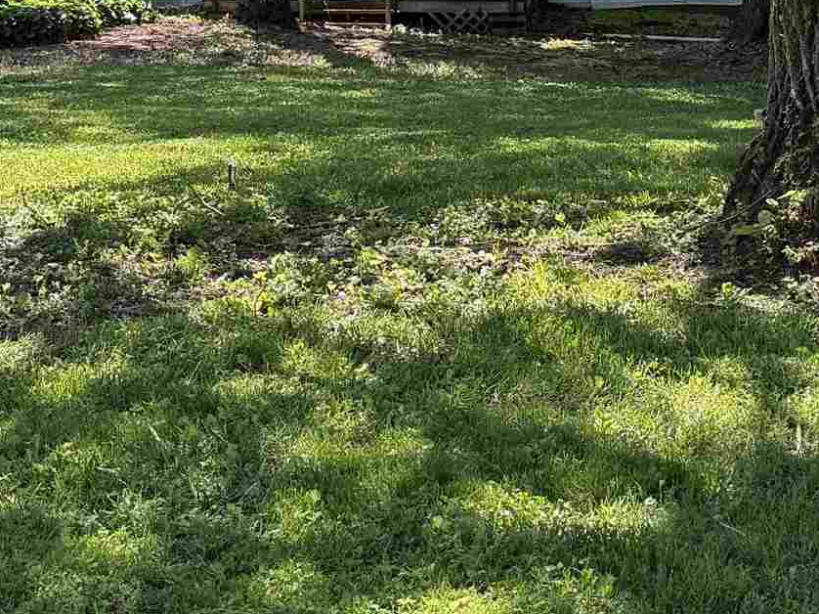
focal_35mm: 88
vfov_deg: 16.3
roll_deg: -0.7
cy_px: -44
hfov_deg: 22.2
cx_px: 345
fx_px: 2081
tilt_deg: -0.4
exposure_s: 1/1005
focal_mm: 6.76
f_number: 1.78
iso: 100
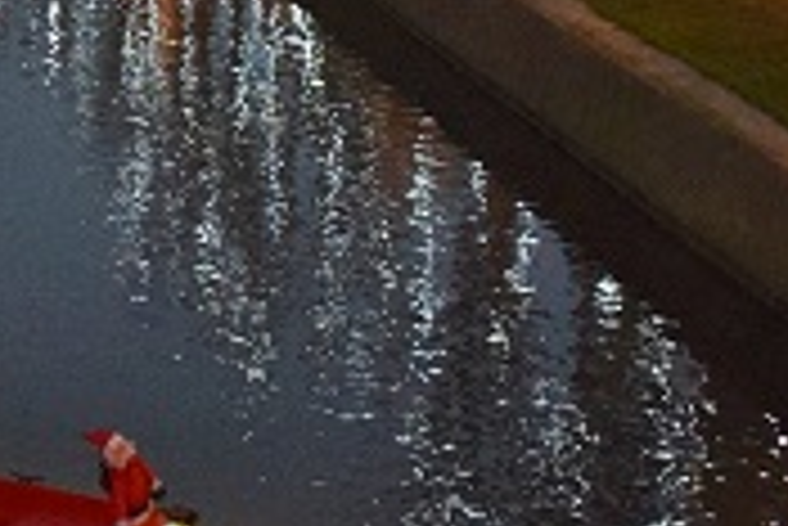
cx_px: -302
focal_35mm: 154
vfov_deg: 8.4
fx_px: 3374
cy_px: -562
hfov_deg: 12.8
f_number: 3.5
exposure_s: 1/60
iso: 2800
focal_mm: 18
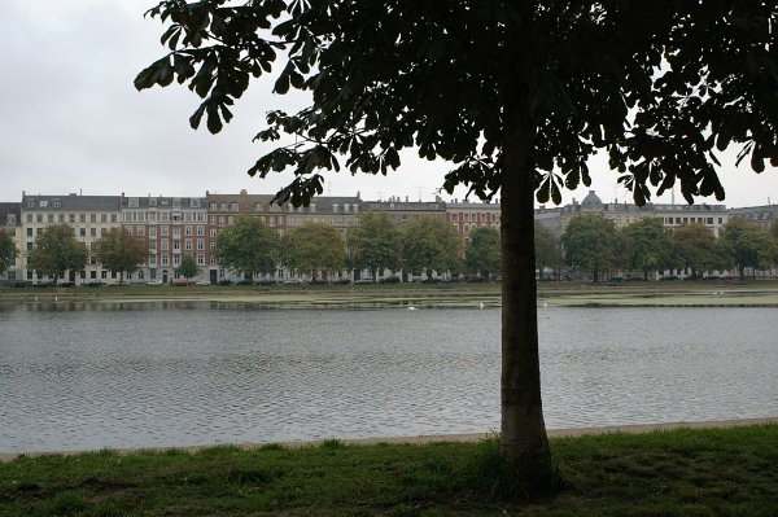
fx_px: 907
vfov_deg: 31.8
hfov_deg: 46.4
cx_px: 389
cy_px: 258
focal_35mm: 42
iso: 800
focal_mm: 28
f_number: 6.7
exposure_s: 1/250
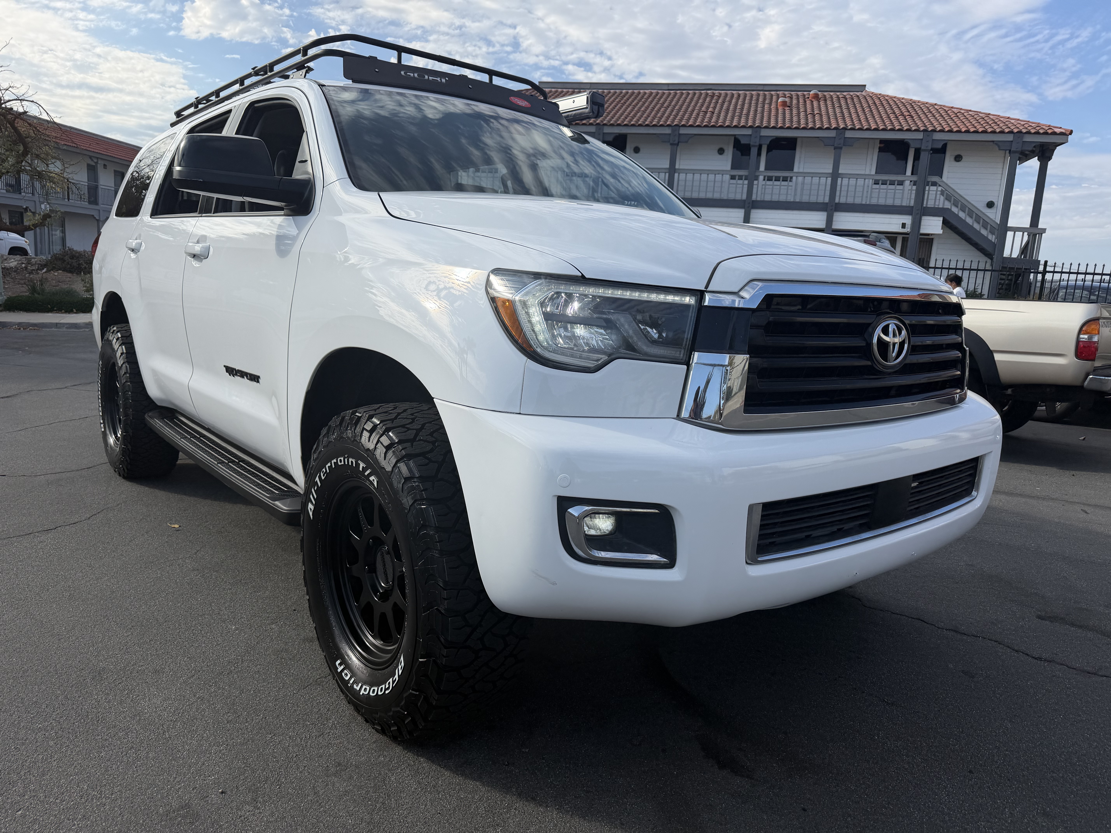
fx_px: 770
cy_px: 416
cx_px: 556
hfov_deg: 71.6
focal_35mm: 24
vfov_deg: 56.8
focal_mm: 6.76
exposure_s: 1/5714
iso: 80
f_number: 1.78
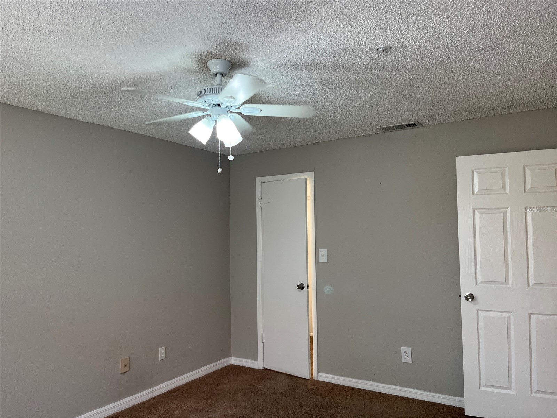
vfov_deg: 53.1
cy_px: 209
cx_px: 278
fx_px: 418
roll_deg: +1.3
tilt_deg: +3.5
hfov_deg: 67.3
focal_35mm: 26
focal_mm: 5.1
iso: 80
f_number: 1.6
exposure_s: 1/120
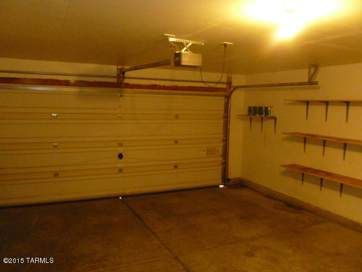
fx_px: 293
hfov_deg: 63.4
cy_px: 136
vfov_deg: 49.7
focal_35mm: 28
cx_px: 181
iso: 800
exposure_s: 1/15
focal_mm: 5
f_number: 3.3
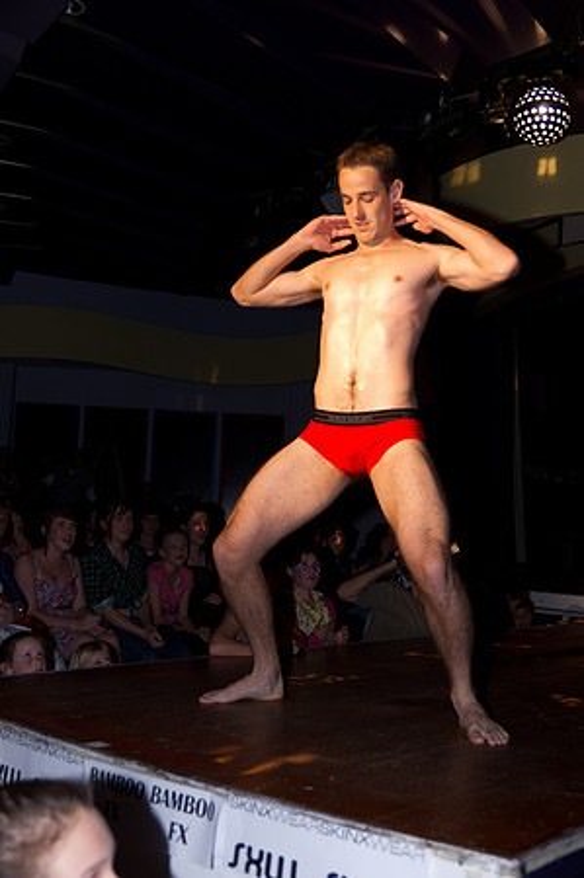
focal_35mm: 39
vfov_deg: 49.6
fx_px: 951
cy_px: 439
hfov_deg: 34.1
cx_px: 292
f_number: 2.8
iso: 800
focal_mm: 25.63
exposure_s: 1/180
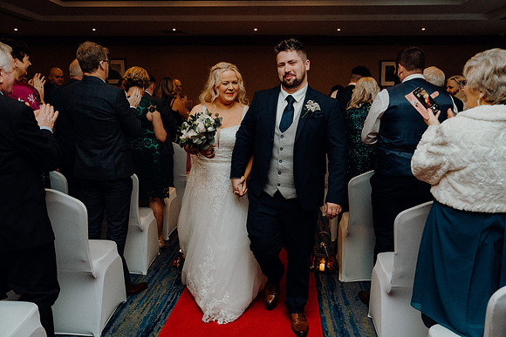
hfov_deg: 60.3
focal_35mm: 31
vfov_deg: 42.3
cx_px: 253
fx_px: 436
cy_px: 168
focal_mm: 31
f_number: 3.5
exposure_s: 1/160
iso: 2500
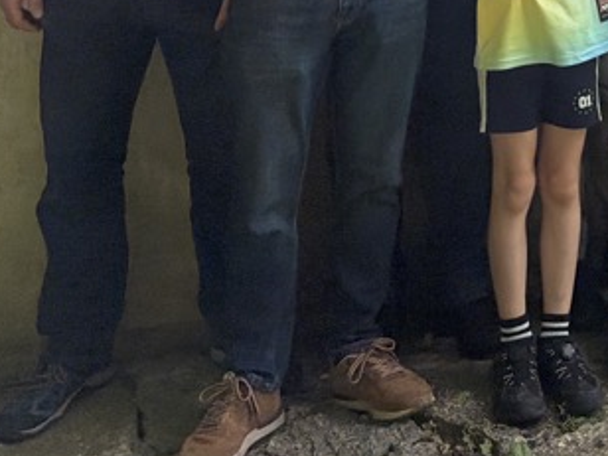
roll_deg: +1.0
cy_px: -266
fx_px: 1370
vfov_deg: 16.8
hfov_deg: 22.6
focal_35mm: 78
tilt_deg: +2.9
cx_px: 770
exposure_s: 1/5714
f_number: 1.78
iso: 400
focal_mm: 6.76
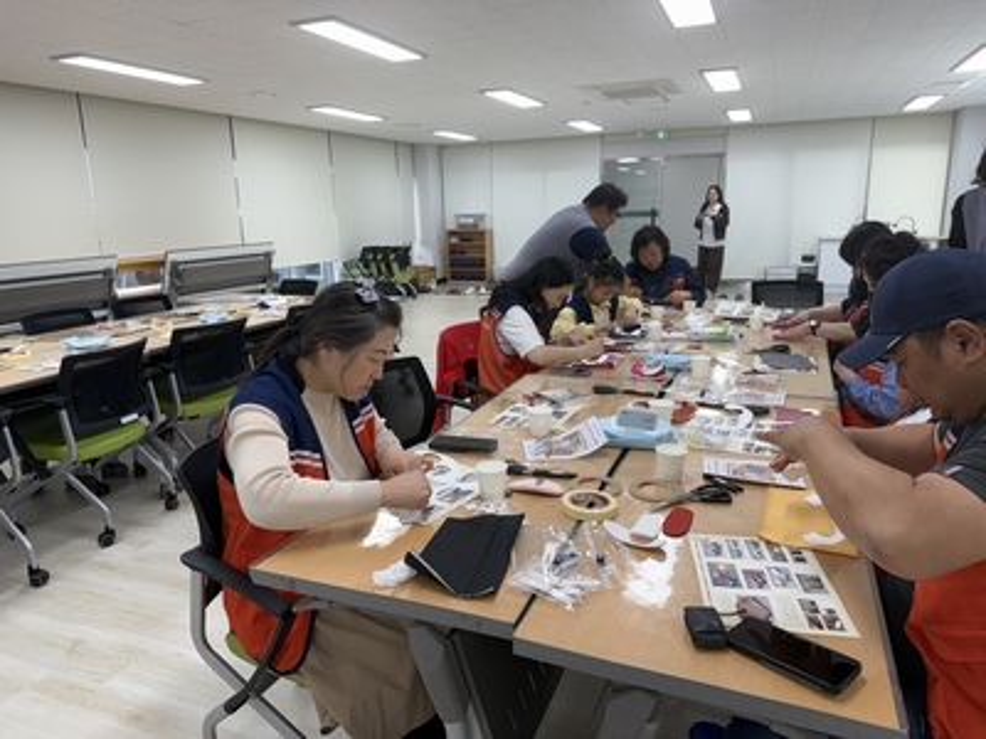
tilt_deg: -12.2
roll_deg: +2.5
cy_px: 370
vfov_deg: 56.8
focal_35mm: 24
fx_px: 684
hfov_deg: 71.6
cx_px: 493
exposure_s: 1/120
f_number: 1.78
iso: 64
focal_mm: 6.76
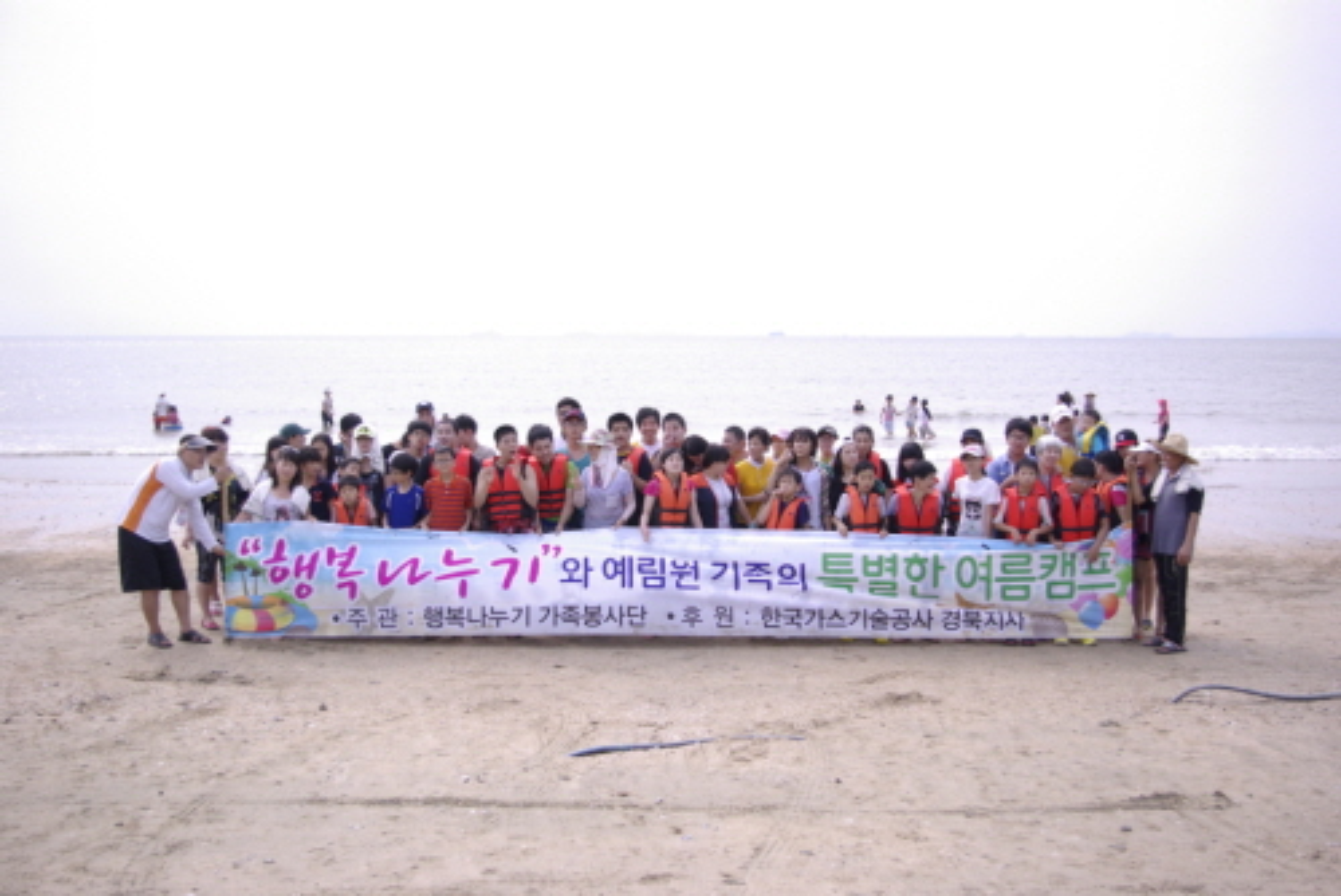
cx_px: 670
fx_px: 1454
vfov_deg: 34.3
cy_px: 448
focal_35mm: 39
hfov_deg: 49.5
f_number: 4.5
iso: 100
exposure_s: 1/400
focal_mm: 26
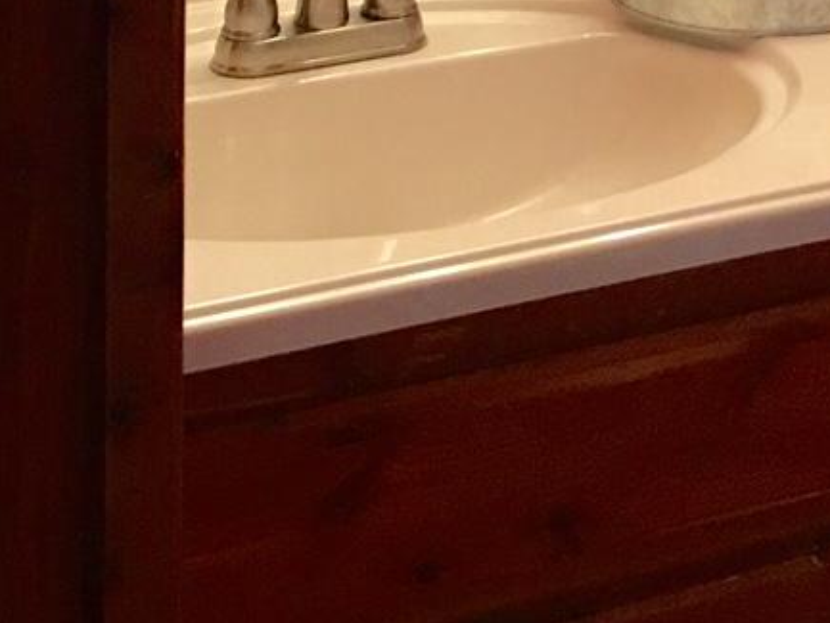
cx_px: 980
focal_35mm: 135
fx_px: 3238
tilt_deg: -5.8
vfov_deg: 10.0
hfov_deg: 14.2
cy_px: -686
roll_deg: -1.1
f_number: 2.2
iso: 64
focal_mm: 4.15
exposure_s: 1/15
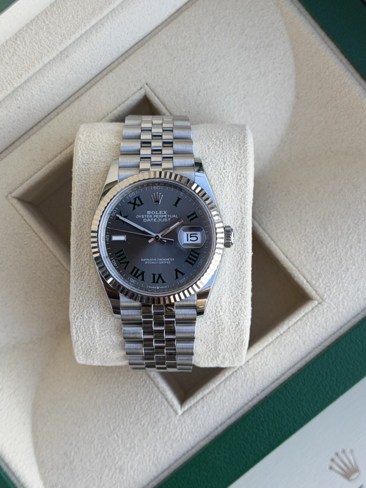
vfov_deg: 35.5
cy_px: 249
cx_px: 165
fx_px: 761
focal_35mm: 54
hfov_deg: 27.0
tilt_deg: -89.0
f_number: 1.78
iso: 64
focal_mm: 6.76
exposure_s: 1/566
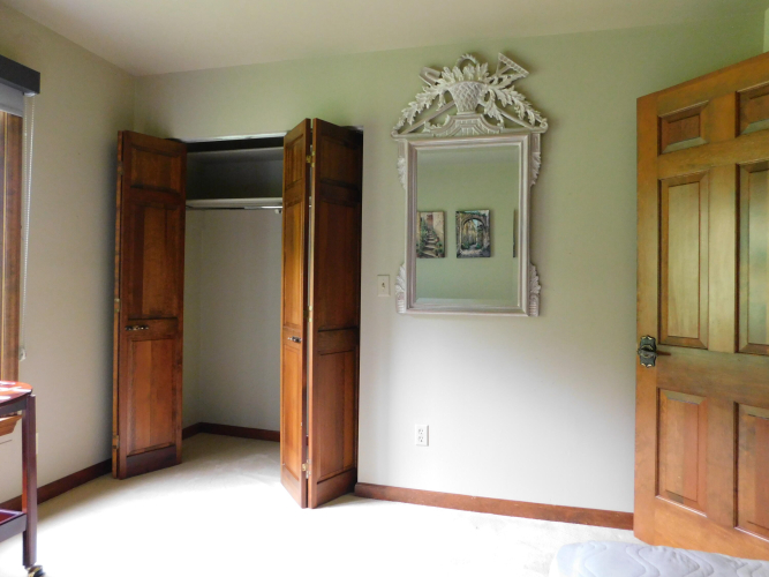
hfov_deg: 73.9
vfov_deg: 58.9
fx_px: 511
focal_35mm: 23
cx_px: 384
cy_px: 288
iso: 400
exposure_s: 1/15
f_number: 3
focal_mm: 4
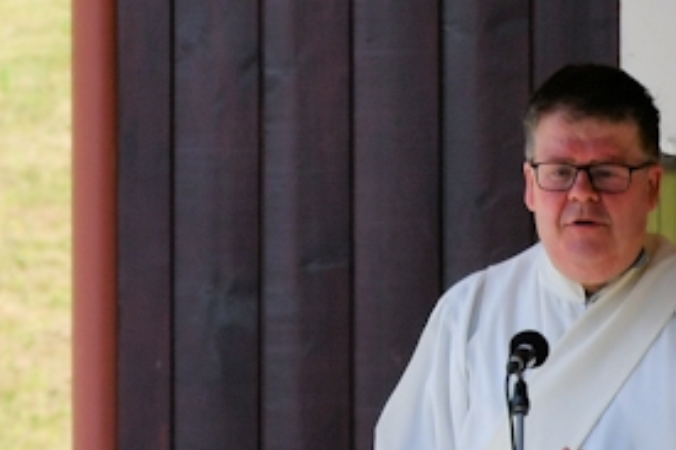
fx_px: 11466
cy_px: 409
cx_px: 774
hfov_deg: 3.4
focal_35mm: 611
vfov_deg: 2.2
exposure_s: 1/500
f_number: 7.1
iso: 200
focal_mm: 140
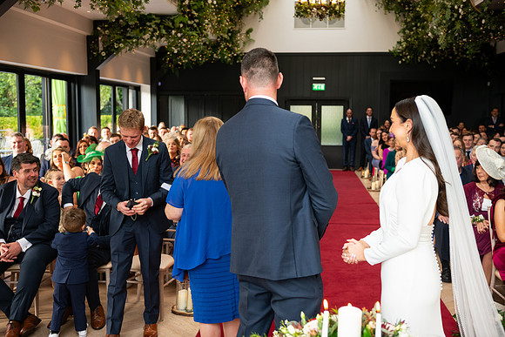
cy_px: 168
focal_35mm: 42
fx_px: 589
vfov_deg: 31.9
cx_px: 252
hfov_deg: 46.4
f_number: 3.5
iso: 640
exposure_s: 1/160
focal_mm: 42
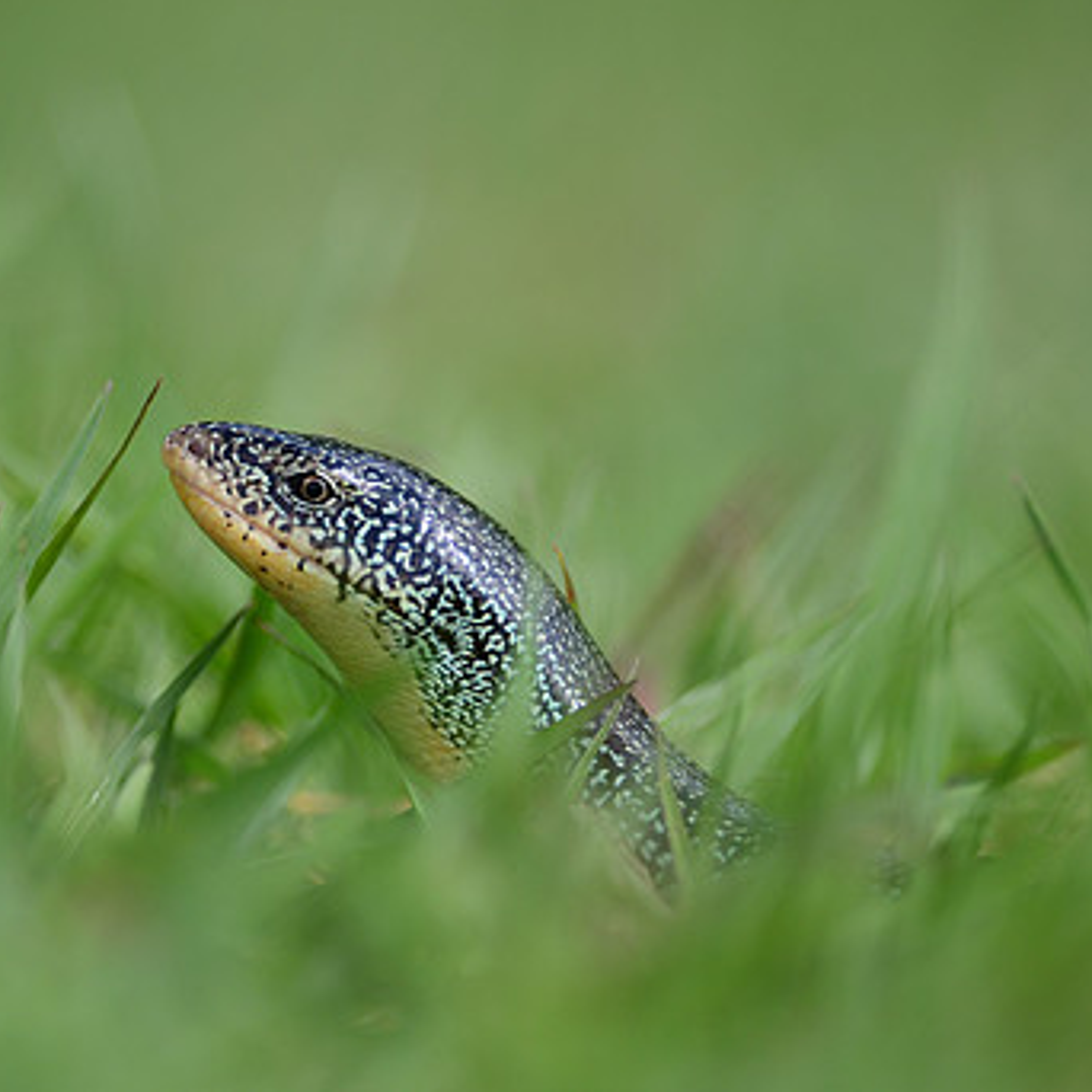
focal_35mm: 648
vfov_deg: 2.7
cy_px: 481
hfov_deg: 2.7
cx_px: 319
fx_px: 23127
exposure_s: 1/3200
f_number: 2.8
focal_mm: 300
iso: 320
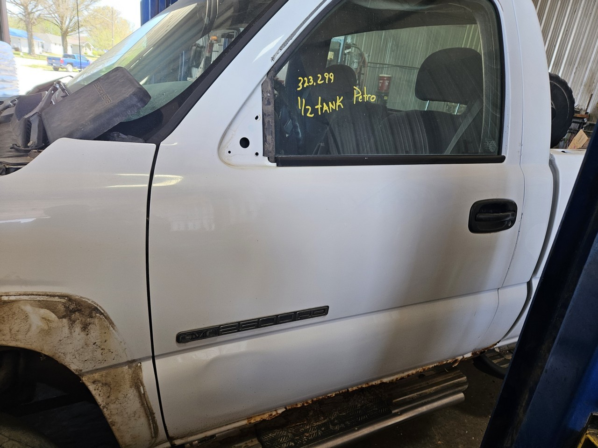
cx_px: 299
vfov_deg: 58.9
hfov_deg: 73.9
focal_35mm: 23
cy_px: 224
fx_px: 397
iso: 100
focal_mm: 5.4
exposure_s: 1/120
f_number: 1.8
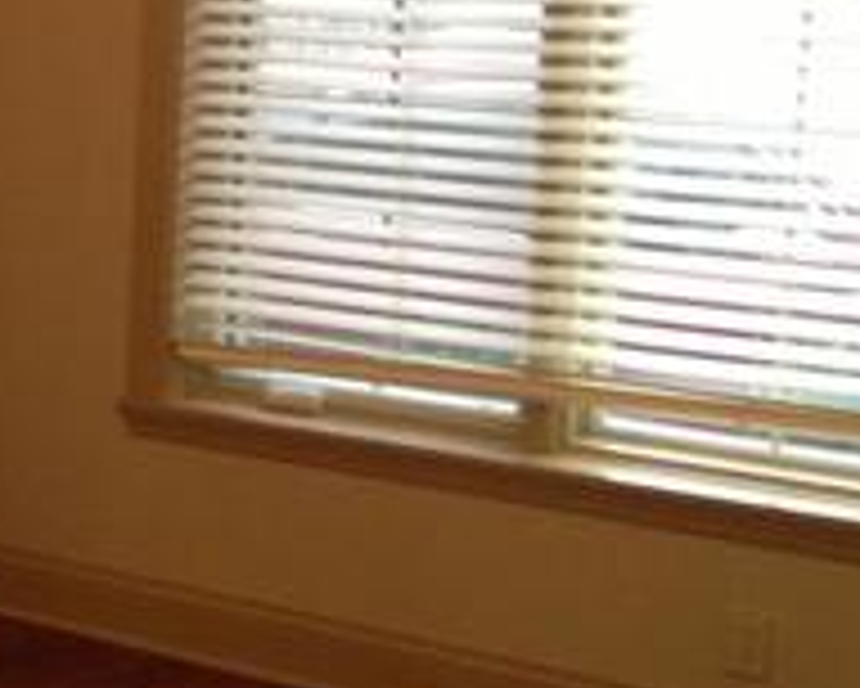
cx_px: -142
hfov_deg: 17.1
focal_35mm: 108
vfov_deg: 14.3
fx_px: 2750
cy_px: 252
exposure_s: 1/20
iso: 160
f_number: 2.4
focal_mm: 4.13
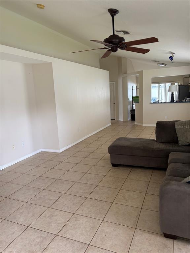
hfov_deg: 53.1
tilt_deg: -8.9
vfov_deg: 67.3
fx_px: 190
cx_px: 95
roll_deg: +1.9
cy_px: 126
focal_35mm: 26
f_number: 1.6
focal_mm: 5.96
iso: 125
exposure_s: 1/66
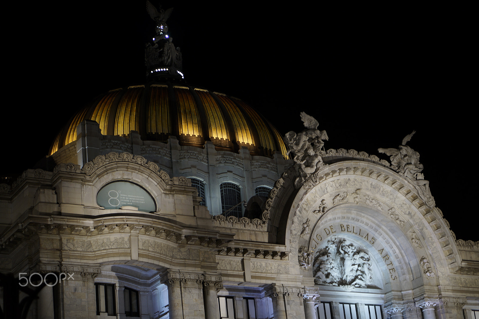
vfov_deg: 18.2
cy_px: 160
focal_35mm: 75
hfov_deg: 27.0
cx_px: 240
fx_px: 997
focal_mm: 50
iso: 100
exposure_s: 1/30
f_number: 1.8
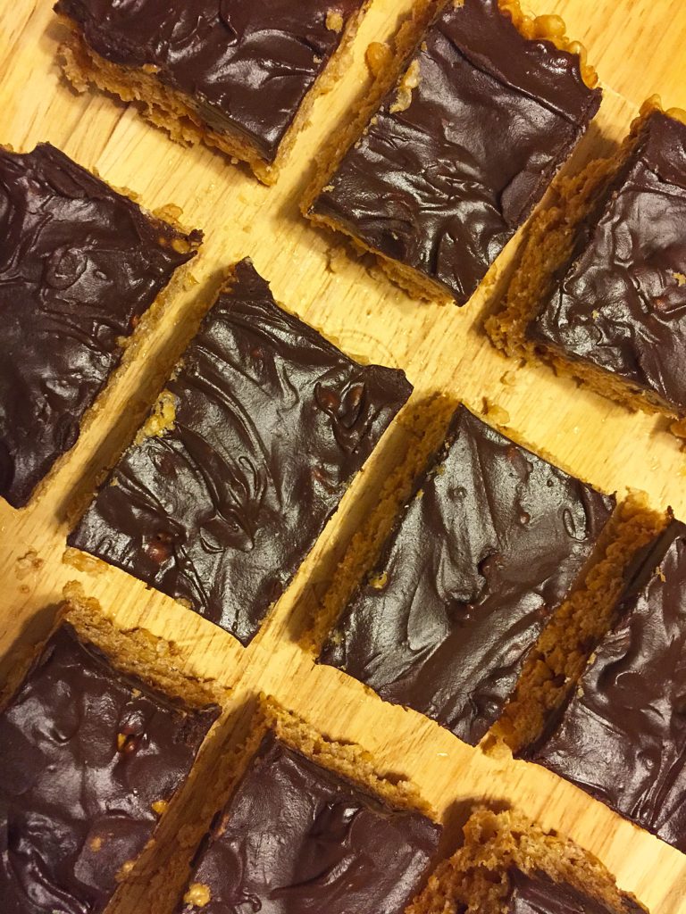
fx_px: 766
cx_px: 343
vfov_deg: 61.7
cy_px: 457
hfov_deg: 48.2
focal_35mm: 29
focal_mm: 4.15
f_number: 2.2
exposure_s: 1/30
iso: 200
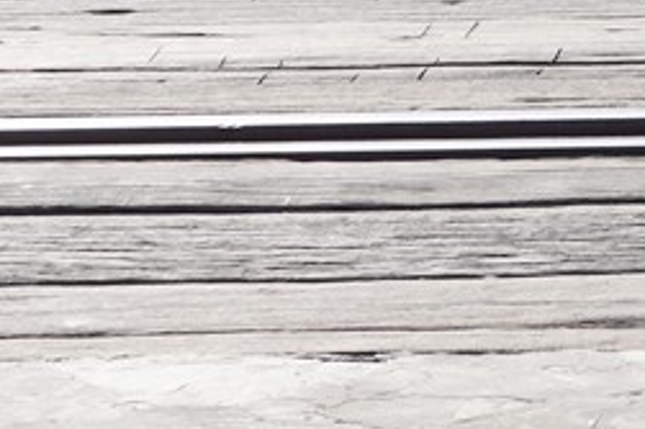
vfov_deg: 4.2
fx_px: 5568
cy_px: -956
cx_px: 1699
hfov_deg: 6.2
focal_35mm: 311
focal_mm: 39
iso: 100
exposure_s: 1/100
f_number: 13
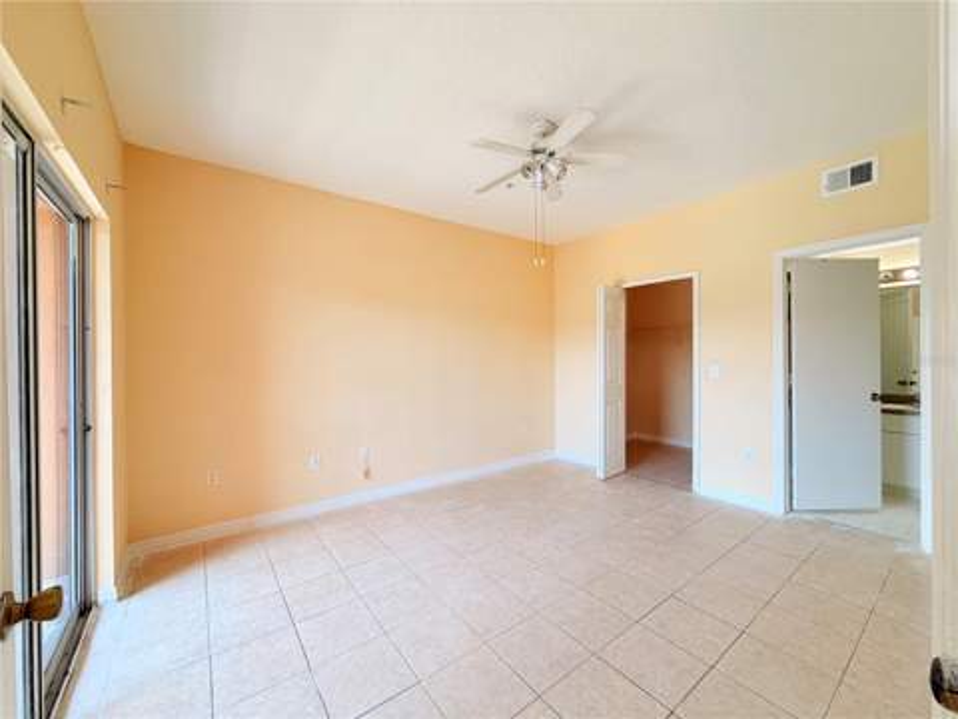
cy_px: 360
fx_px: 387
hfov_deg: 102.1
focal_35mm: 14
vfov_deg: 85.7
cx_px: 479
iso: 80
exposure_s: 1/120
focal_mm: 2.22
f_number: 2.2
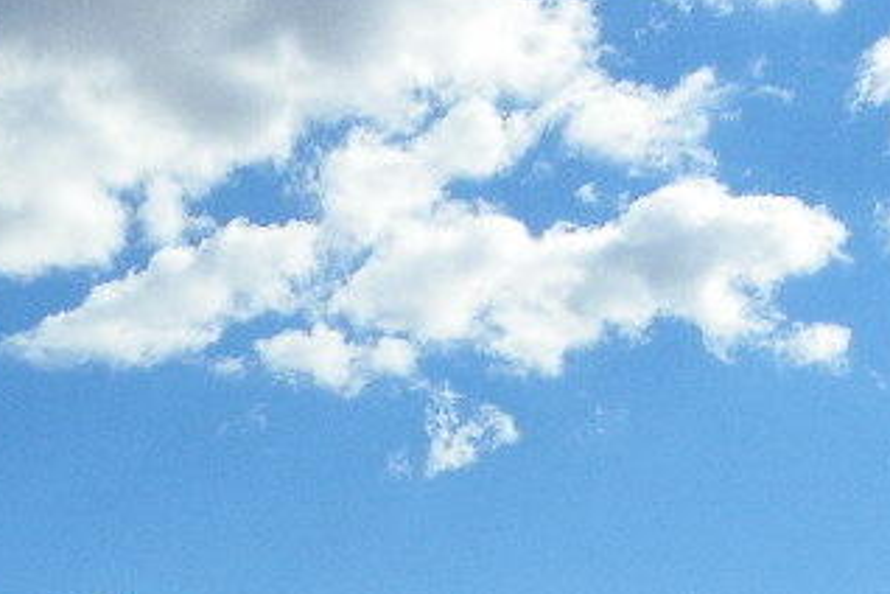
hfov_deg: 18.4
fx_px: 2695
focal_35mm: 109
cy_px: 1084
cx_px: 48
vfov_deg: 11.6
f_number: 5.6
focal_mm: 4.6
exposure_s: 1/800
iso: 64
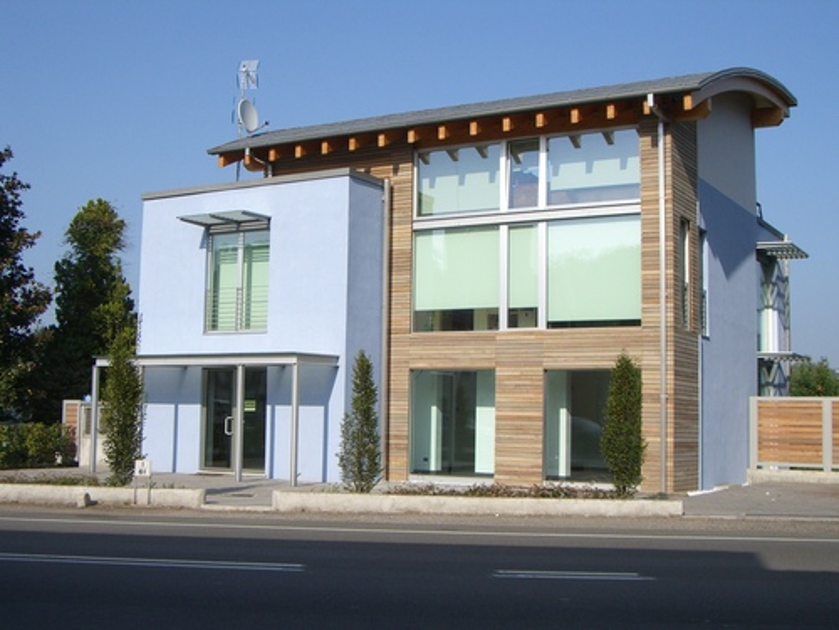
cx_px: 420
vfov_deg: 30.9
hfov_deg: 40.4
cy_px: 315
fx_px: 1139
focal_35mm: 47
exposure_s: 1/640
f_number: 4.8
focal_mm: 7.6
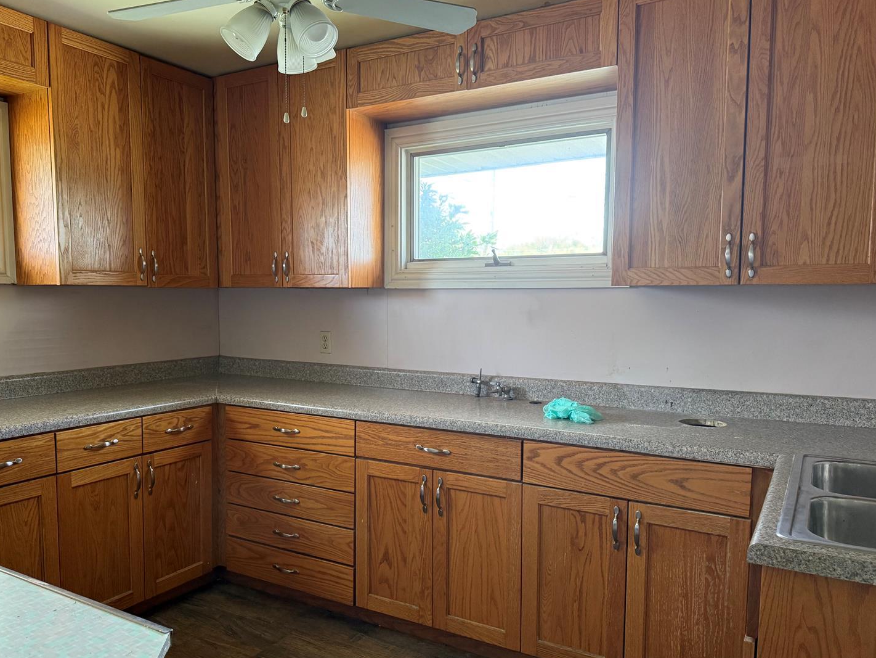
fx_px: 683
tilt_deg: -4.2
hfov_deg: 65.2
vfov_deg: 51.3
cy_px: 355
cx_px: 399
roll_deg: +0.1
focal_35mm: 27
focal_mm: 6.76
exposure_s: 1/60
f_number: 1.78
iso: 250
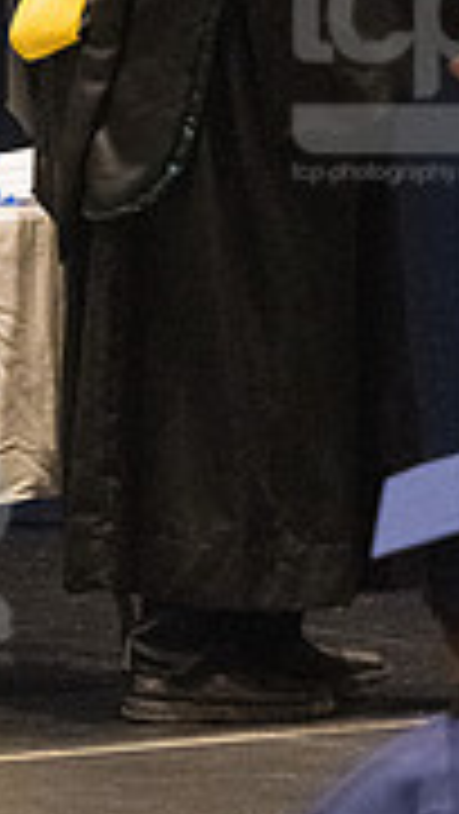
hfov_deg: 2.3
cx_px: 398
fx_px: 11365
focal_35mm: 526
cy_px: 58
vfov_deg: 4.1
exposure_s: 1/250
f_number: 4.5
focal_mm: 135
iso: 8000
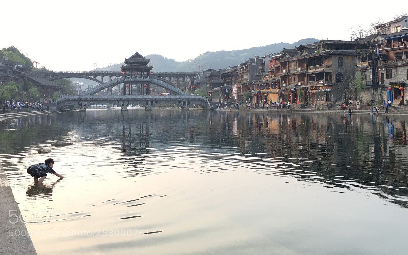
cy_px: 73
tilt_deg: +4.3
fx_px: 411
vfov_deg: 33.9
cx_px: 235
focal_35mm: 37
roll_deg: -0.1
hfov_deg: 52.5
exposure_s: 1/100
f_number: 2.2
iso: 32
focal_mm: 4.15
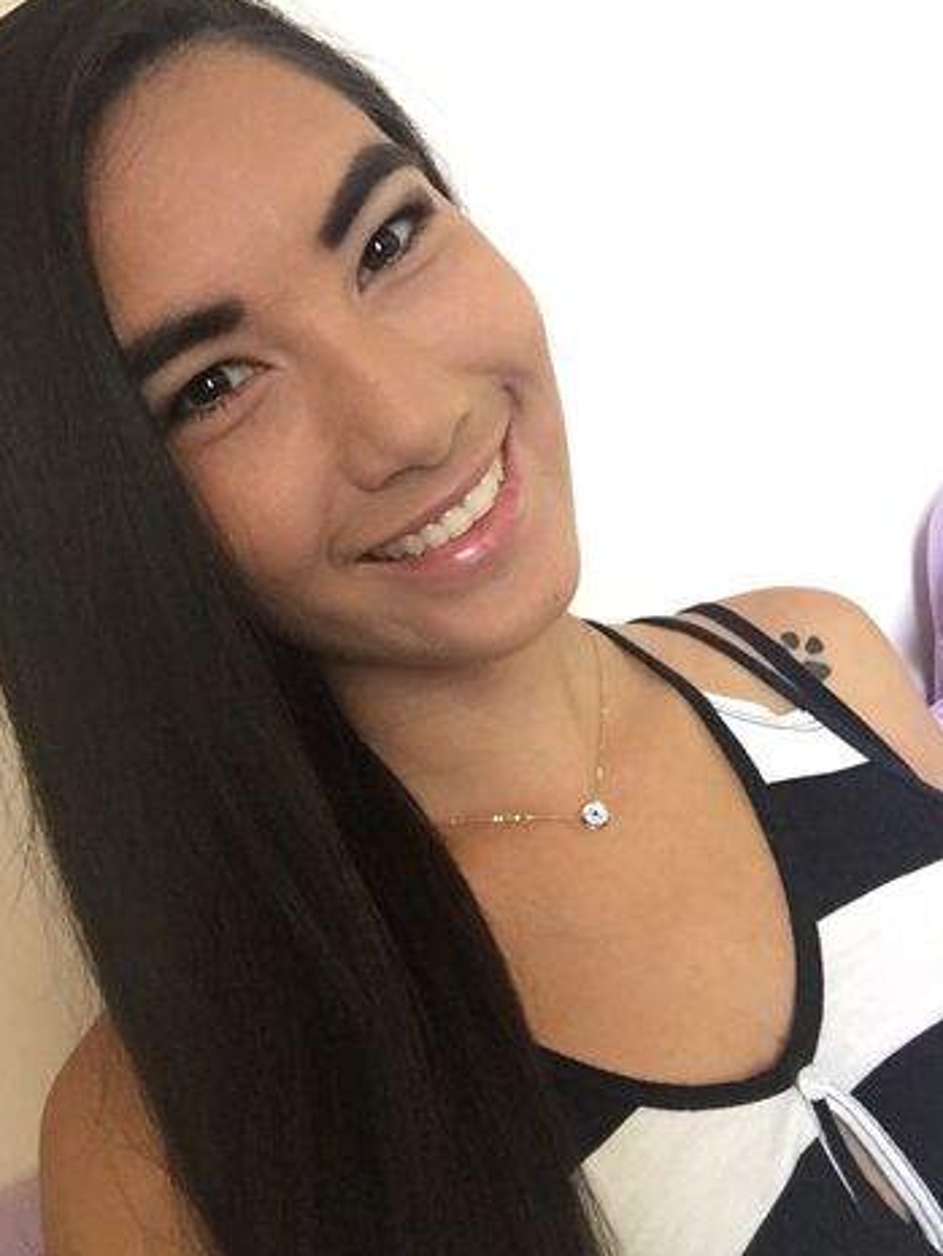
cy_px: 616
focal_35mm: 32
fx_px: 1162
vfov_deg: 56.8
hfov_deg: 44.2
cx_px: 459
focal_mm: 2.65
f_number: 2.2
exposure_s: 1/20
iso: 320
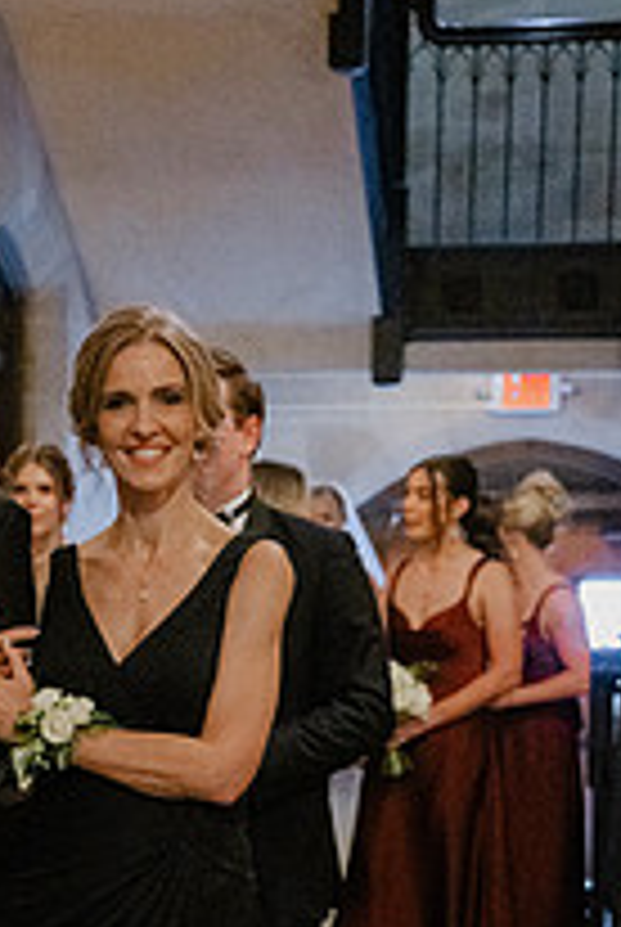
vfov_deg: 20.7
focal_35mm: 96
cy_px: 878
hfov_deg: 14.0
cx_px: -36
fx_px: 2476
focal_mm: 44
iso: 10000
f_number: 2.8
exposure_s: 1/200
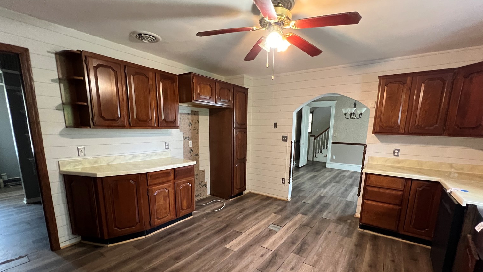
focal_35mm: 15
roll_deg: -0.7
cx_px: 249
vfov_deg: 69.6
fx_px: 192
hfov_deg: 103.0
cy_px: 168
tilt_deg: -10.8
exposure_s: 1/60
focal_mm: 1.57
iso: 640
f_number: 1.8
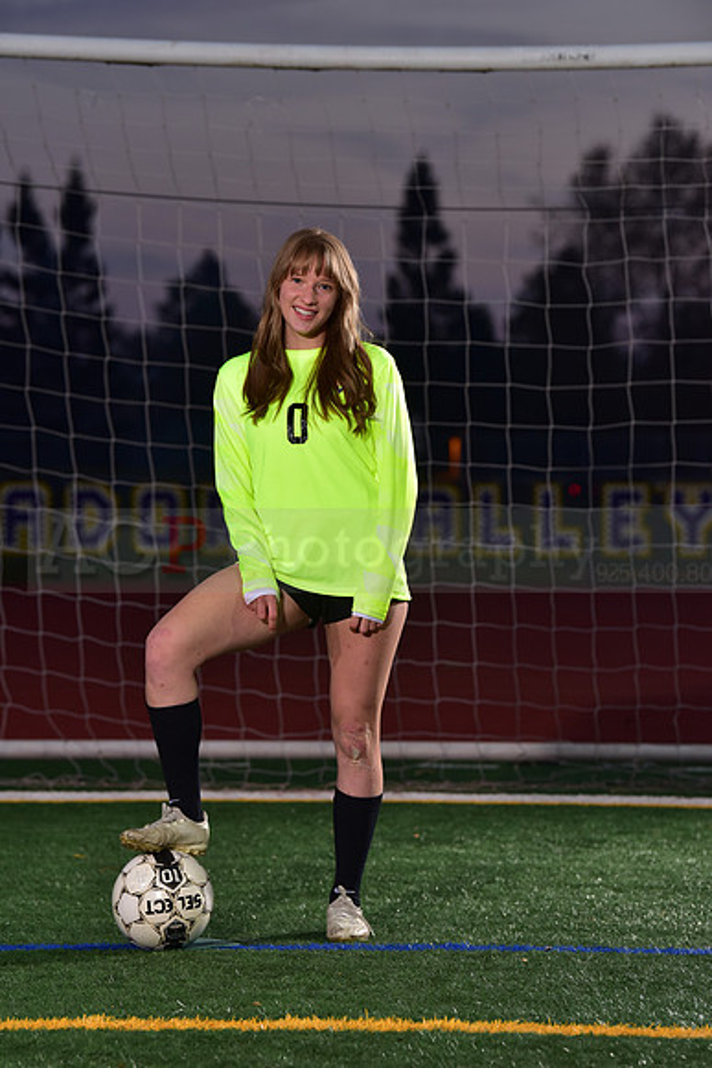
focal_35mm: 145
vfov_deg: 14.2
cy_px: 534
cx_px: 356
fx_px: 4299
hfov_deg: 9.5
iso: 500
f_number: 5
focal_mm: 145
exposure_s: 1/160
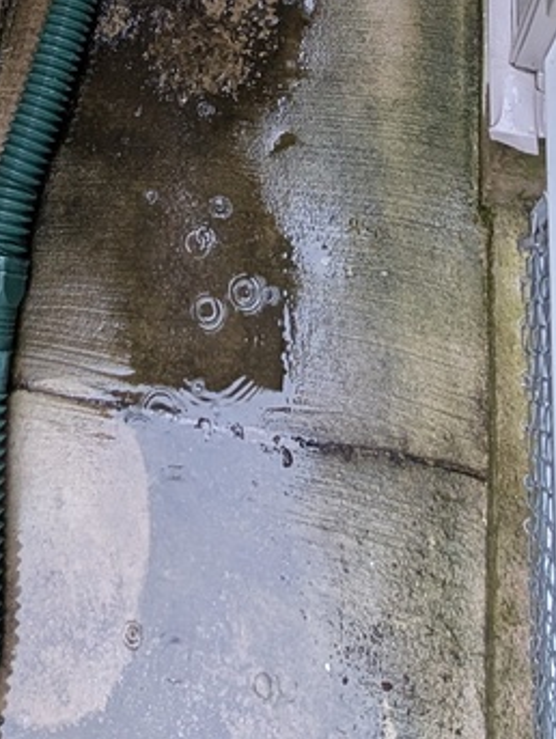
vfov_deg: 32.5
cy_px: -241
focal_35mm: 42
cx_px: 110
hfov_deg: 33.4
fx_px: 898
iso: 136
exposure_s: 1/103
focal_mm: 2.02
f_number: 1.7
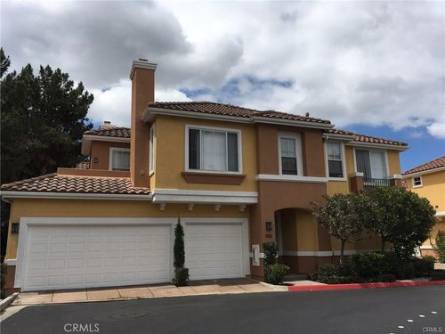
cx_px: 222
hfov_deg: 61.7
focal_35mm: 29
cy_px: 167
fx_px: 373
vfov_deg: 48.2
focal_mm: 4.15
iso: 25
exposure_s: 1/2849
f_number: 2.2
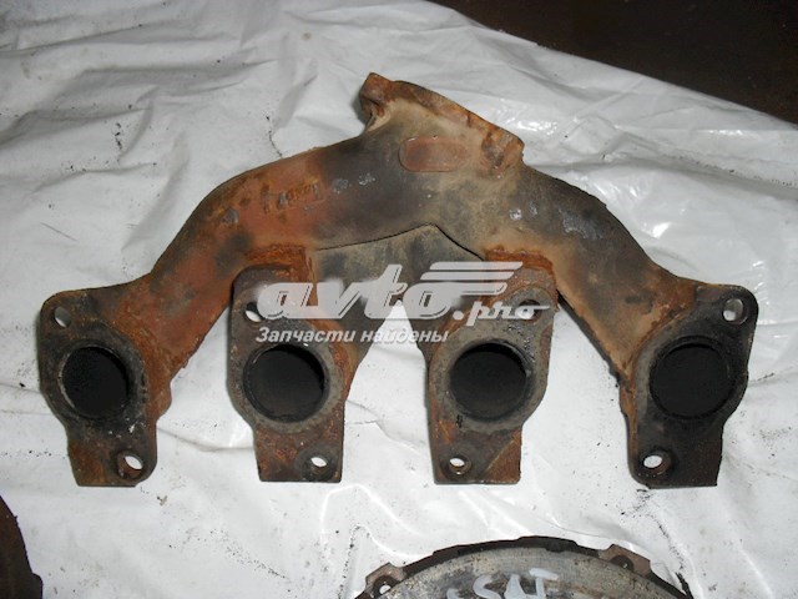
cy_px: 300
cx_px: 399
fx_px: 807
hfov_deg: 52.6
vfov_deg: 40.7
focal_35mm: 35
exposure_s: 1/45
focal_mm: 6.3
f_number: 3.2
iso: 200
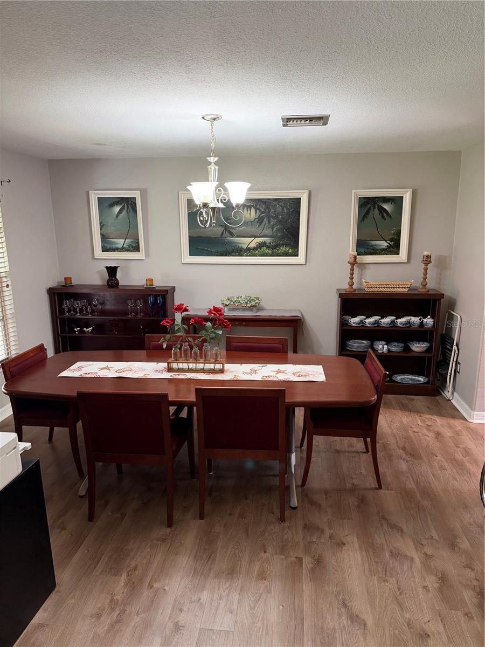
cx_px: 242
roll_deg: -0.6
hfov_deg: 56.8
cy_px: 324
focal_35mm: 24
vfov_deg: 71.6
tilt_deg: -12.5
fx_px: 448
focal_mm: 6.76
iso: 200
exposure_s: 1/60
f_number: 1.78
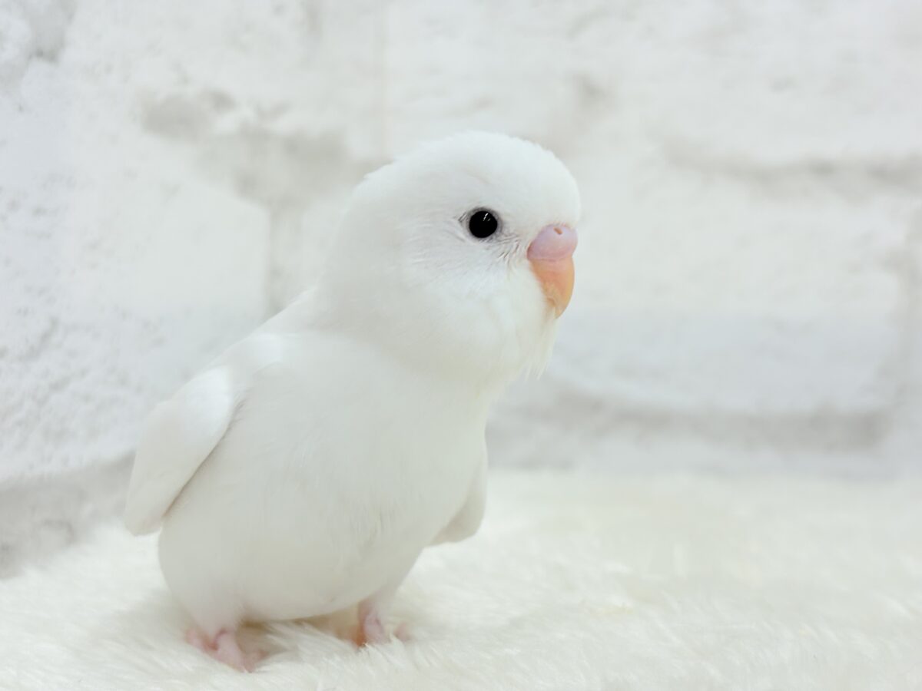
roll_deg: -0.6
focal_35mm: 52
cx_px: 461
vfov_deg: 28.0
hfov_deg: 36.8
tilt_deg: -0.5
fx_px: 1385
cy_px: 346
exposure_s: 1/100
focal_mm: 5.96
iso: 50
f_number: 1.6
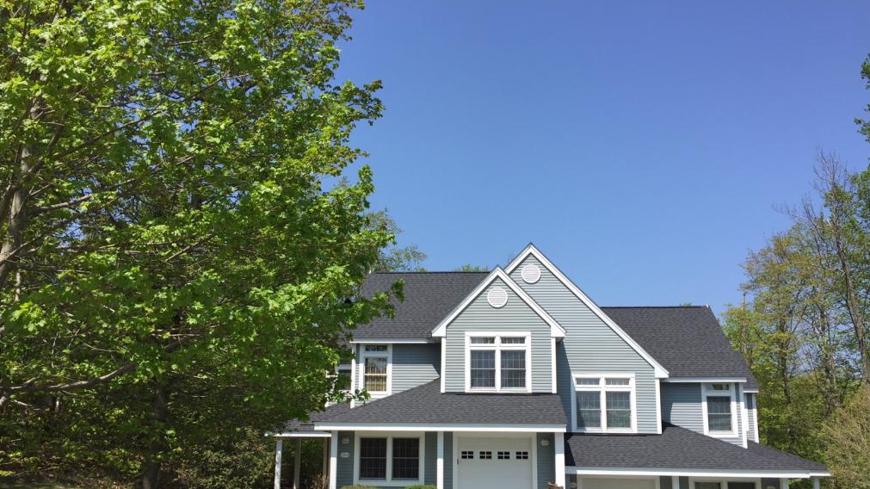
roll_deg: -1.5
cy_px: 325
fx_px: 738
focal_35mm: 32
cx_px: 433
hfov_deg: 61.0
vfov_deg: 36.3
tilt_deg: +9.4
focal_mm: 4.15
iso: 32
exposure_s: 1/1412
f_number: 2.2
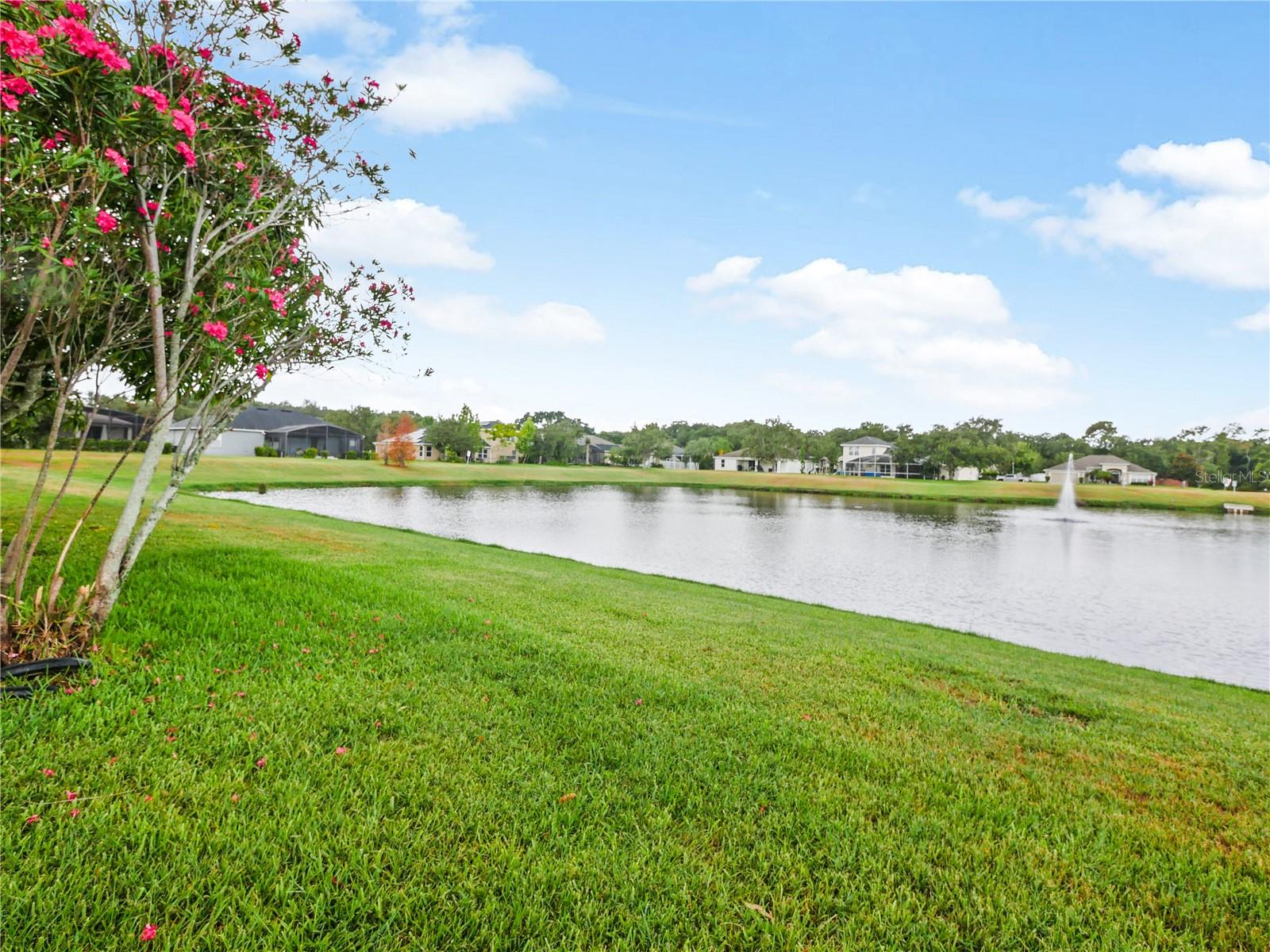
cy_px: 476
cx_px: 635
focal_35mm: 14
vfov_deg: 85.7
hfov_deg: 102.1
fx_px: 514
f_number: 5.6
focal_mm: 7
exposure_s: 1/200
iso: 200
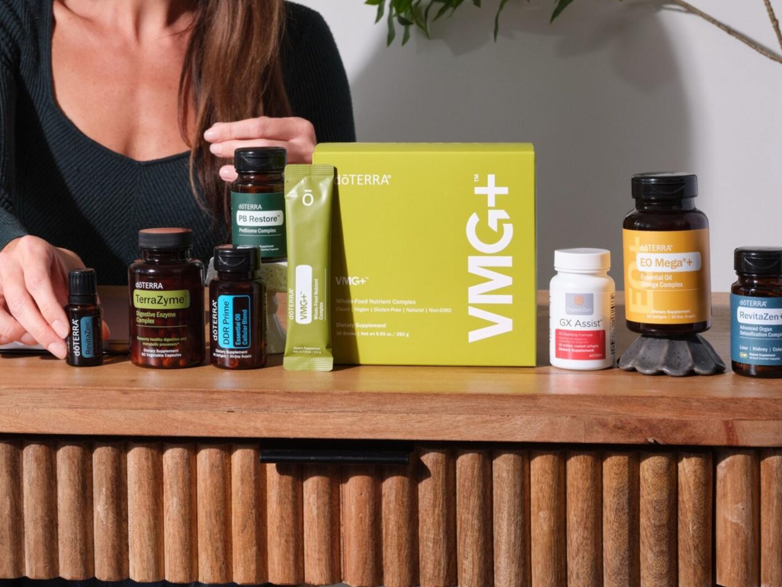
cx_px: 222
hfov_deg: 21.2
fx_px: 2079
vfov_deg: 15.9
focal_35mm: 92
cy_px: 78
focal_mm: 64
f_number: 14
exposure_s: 1/125
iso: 800
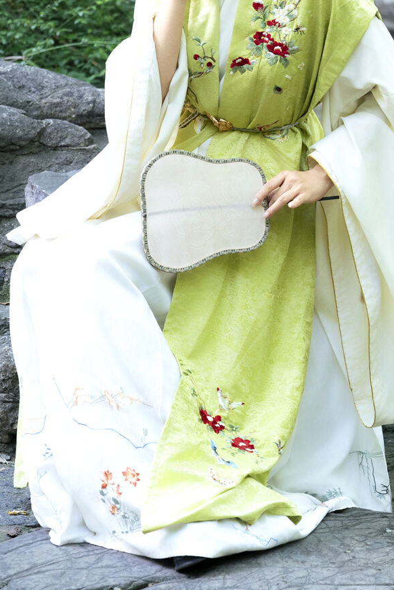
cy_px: 187
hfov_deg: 6.8
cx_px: 381
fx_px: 3313
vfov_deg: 10.2
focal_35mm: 202
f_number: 4
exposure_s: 1/200
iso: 800
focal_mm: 98
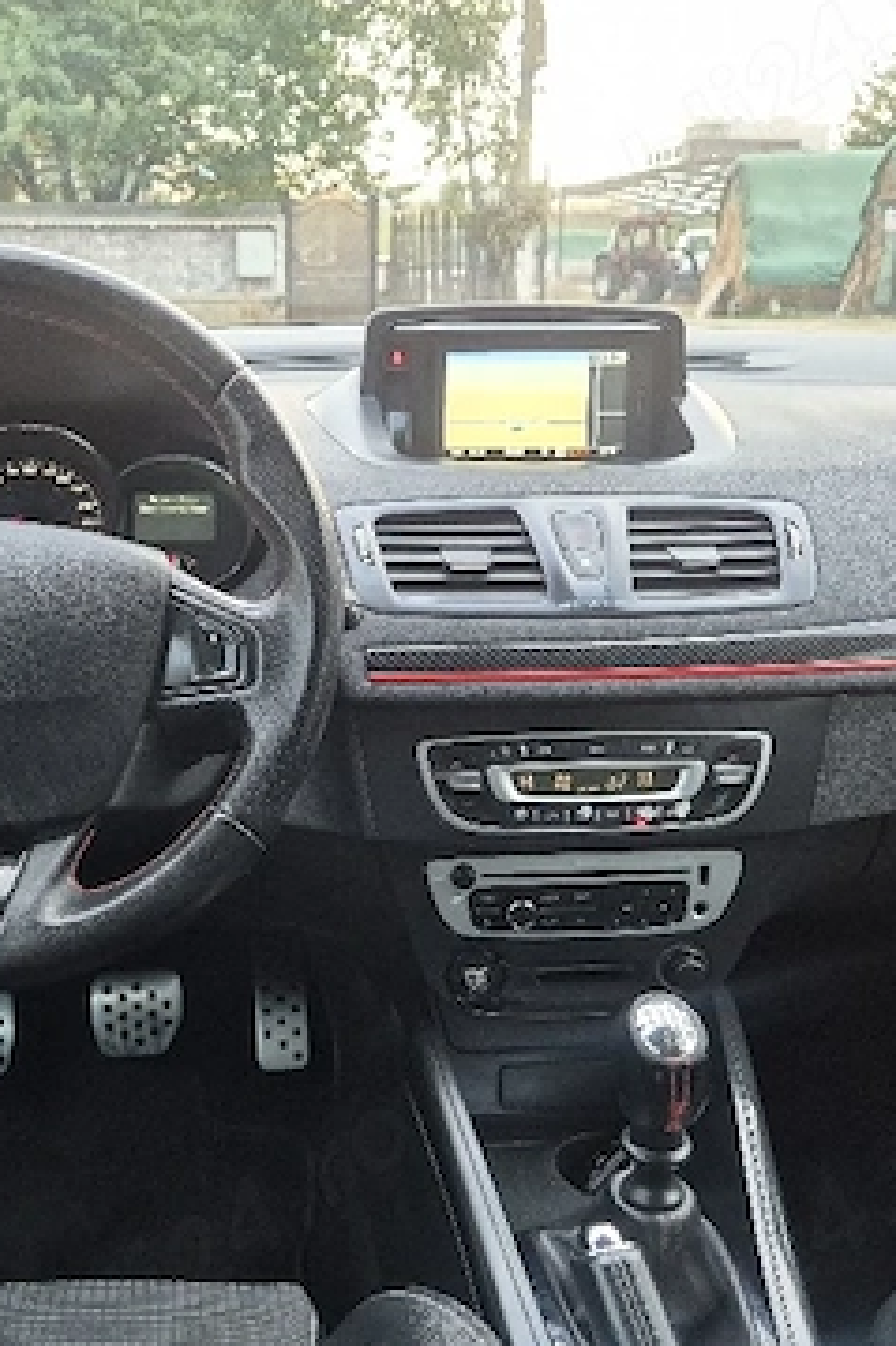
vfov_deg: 48.4
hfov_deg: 33.2
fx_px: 1495
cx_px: 319
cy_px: 716
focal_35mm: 40
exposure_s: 1/100
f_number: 1.8
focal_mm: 5.4
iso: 640
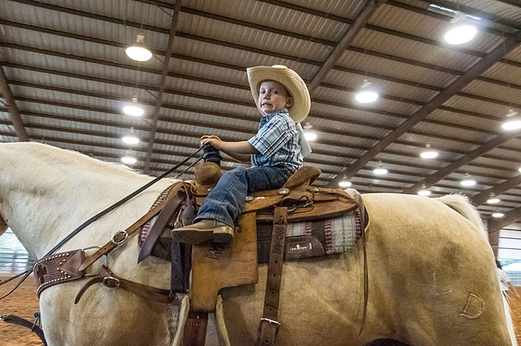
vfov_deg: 47.2
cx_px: 260
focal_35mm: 27
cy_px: 173
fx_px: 396
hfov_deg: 66.7
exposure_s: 1/125
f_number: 6.3
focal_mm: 18
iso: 6400
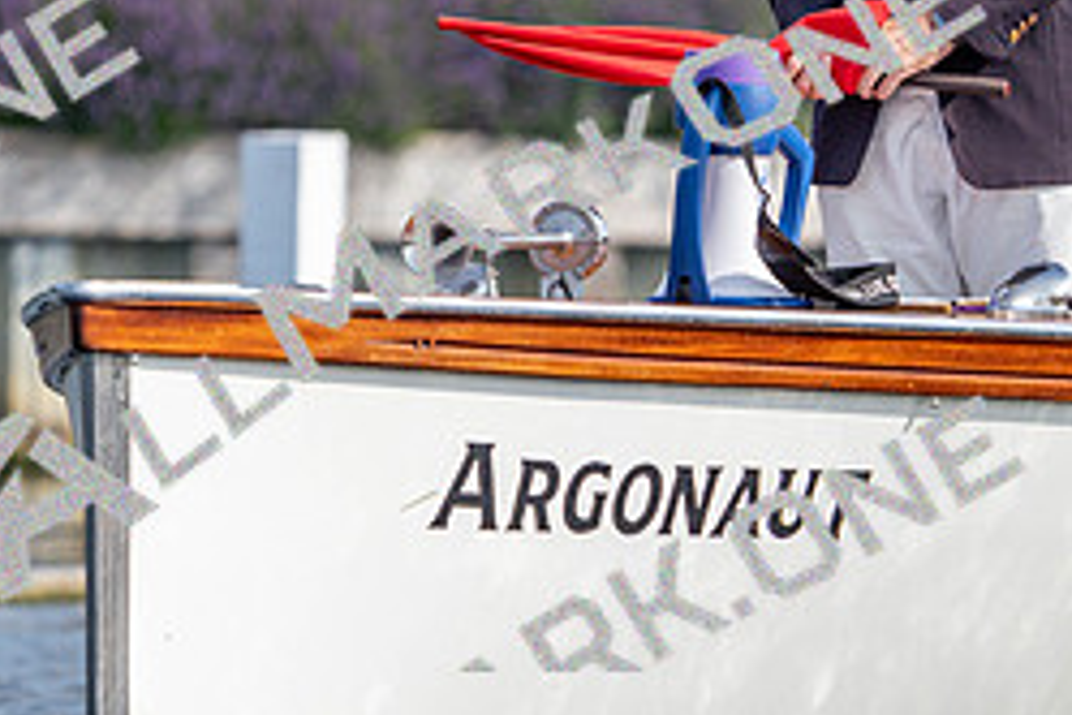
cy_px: -67
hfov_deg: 2.5
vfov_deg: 1.7
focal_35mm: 814
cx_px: 857
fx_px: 24237
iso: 320
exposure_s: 1/1600
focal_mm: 350
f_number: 6.3
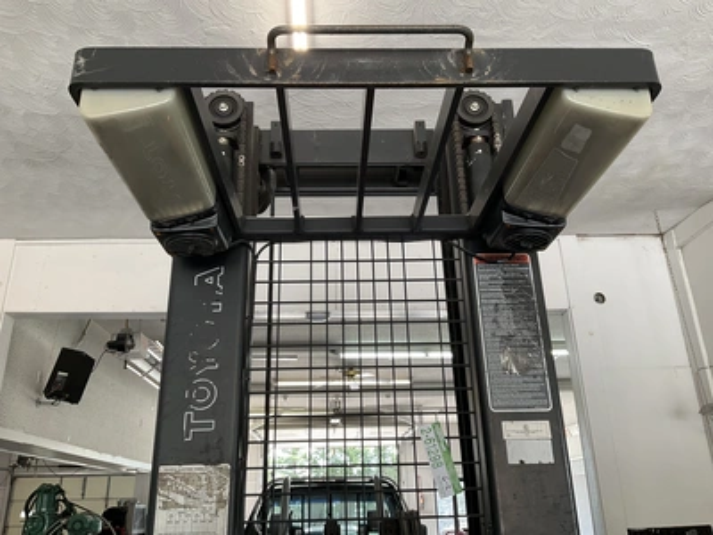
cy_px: 268
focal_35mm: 29
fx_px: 597
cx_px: 356
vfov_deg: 48.2
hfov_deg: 61.7
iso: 40
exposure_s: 1/60
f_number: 1.8
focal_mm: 3
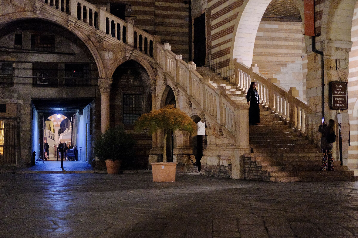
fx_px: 527
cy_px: 119
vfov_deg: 25.5
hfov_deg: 37.5
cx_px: 179
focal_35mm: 53
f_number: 1.4
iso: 3200
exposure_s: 1/100
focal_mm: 35
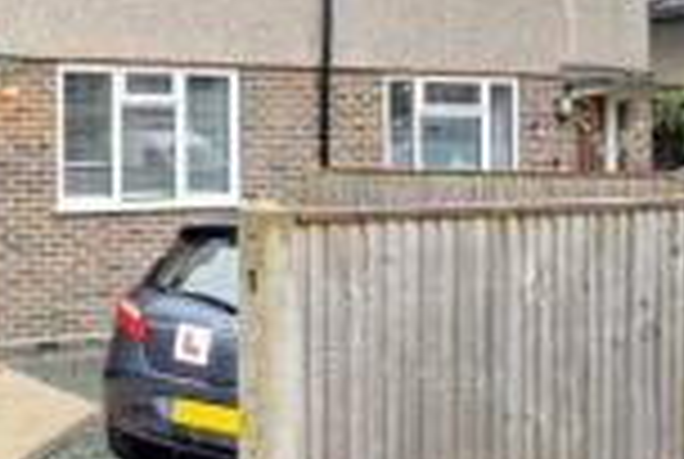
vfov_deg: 25.5
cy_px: 155
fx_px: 1009
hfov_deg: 29.7
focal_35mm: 53
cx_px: -214
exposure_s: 1/50
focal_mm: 17
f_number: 4
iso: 100
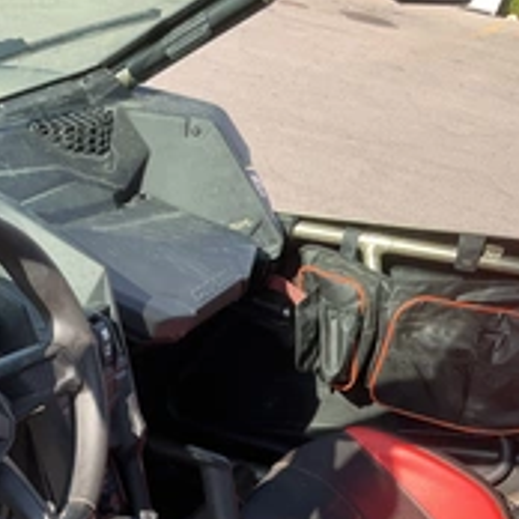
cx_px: 36
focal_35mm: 59
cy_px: 438
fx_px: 1001
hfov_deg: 27.8
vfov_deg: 28.3
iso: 25
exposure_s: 1/294
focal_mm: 3
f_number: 1.8
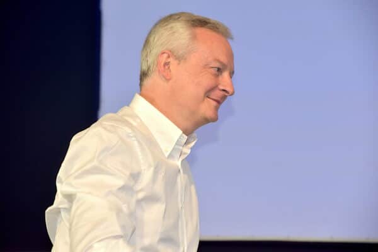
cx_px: 189
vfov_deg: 9.6
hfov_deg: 14.4
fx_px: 1496
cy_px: 126
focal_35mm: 142
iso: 800
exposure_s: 1/125
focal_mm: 95
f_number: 5.3
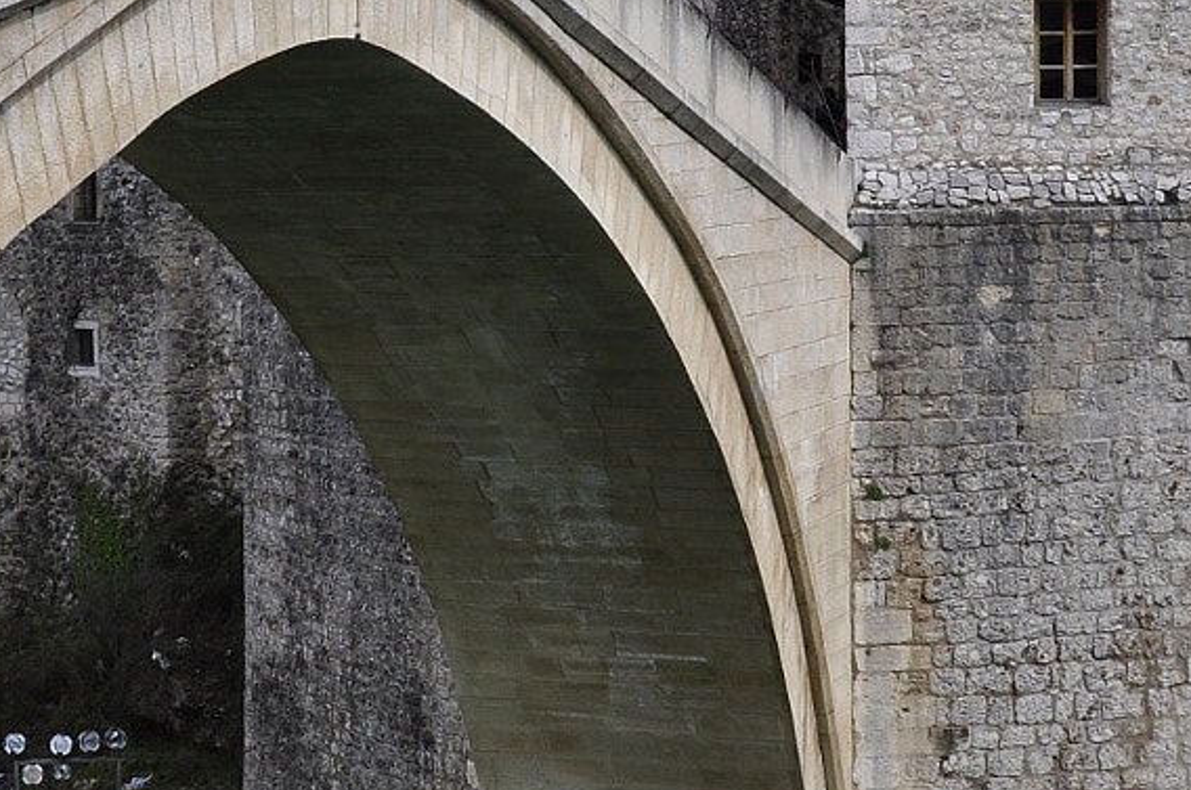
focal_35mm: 93
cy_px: 426
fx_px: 3072
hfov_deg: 21.7
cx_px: 258
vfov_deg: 14.7
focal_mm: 22
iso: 200
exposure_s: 1/320
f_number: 10
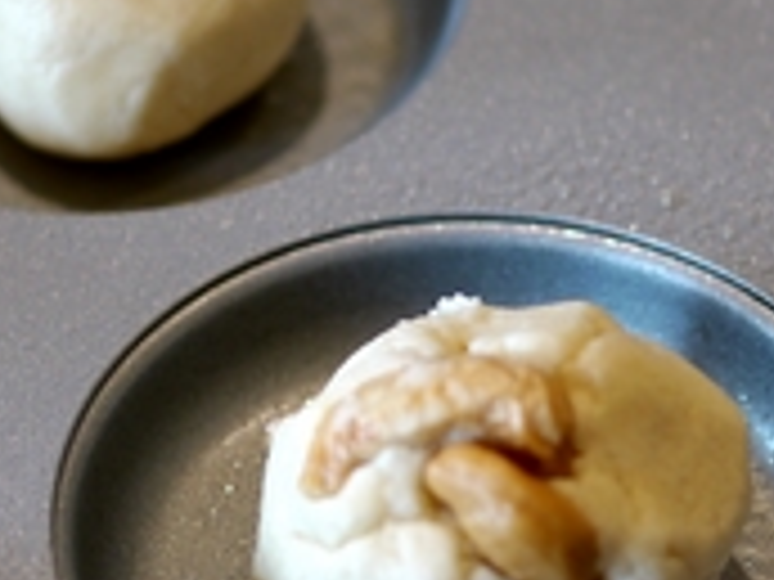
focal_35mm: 167
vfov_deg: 8.9
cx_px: 322
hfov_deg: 11.8
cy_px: 241
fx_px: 3734
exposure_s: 1/160
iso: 100
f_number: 1.8
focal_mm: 25
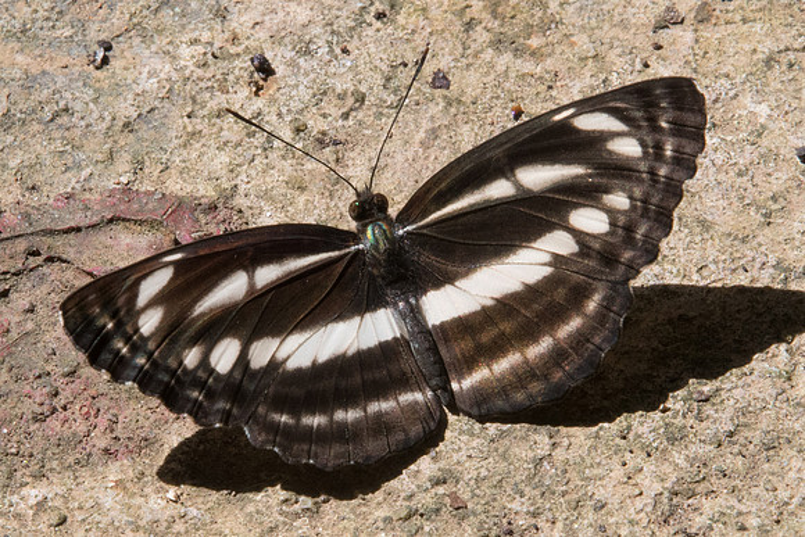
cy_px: 279
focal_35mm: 1064
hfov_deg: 1.9
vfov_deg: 1.3
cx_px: 486
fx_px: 23791
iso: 800
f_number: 22
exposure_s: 1/250
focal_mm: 400
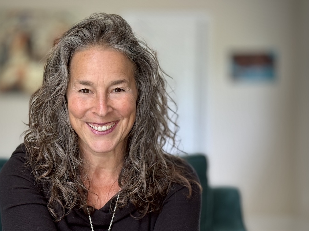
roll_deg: -0.7
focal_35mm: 76
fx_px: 678
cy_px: 157
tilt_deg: -1.5
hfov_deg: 25.6
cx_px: 110
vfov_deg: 19.3
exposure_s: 1/111
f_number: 1.78
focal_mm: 6.76
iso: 100
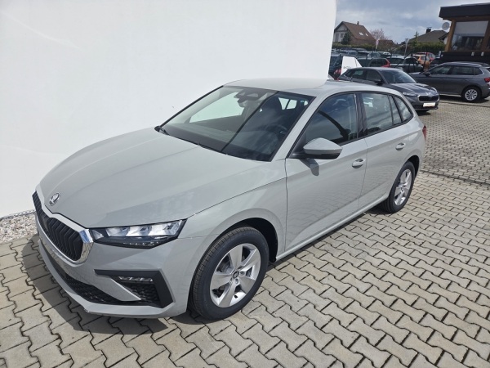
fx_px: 326
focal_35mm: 23
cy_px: 184
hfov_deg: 73.9
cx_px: 245
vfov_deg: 58.9
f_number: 1.8
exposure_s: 1/7599
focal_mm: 5.4
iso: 80
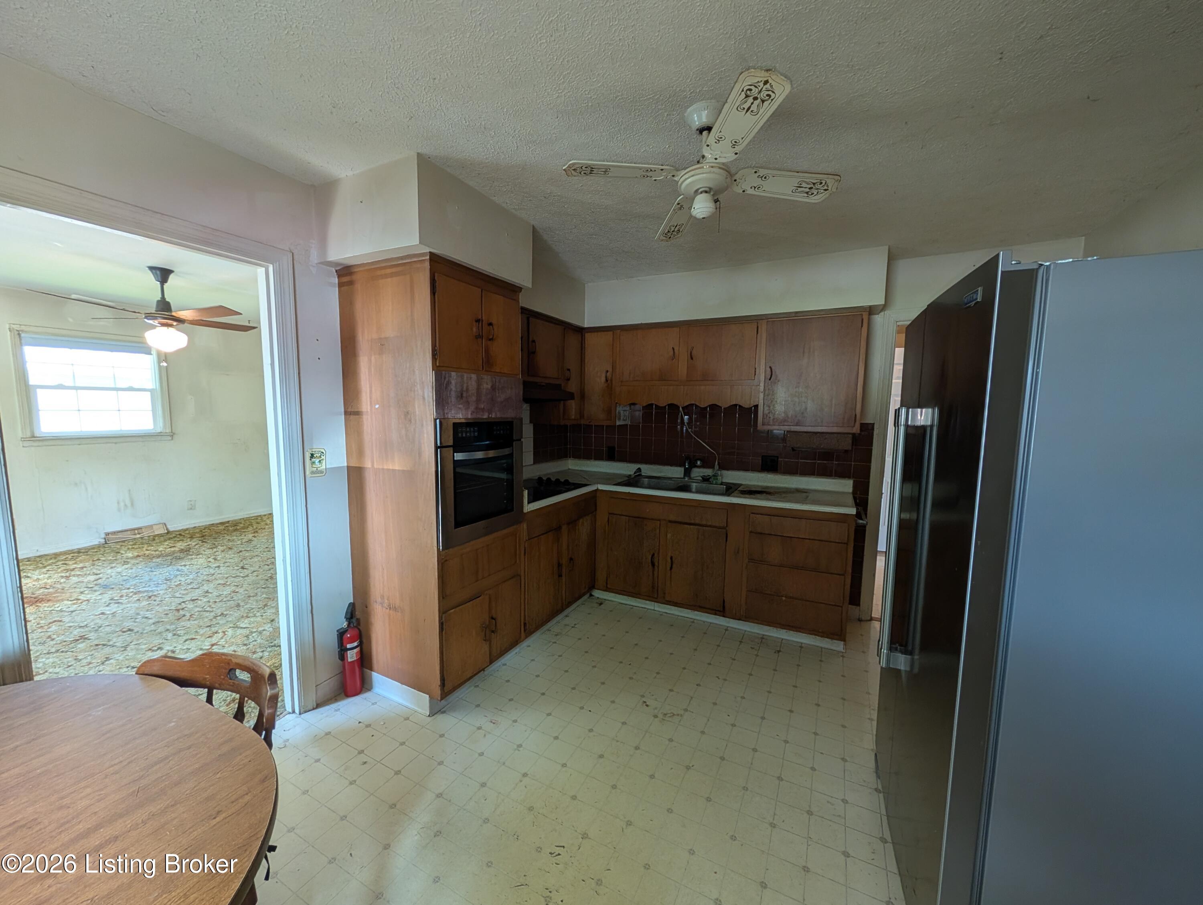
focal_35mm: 12
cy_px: 452
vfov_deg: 94.6
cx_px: 602
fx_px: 418
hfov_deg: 110.5
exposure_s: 1/60
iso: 198
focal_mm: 2.02
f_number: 1.7
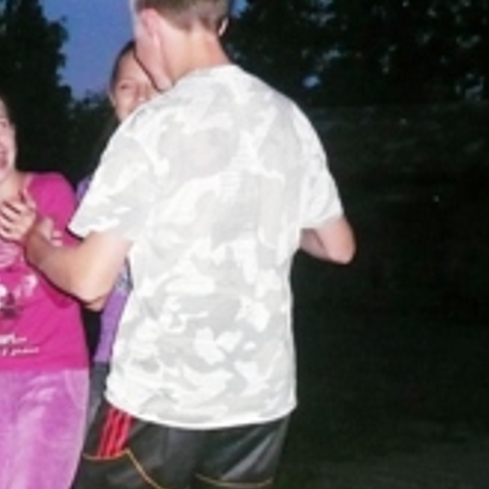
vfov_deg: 25.6
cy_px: 320
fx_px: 1071
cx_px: 50
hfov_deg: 25.0
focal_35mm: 67
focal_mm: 4.6
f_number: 2.8
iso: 400
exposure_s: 1/30
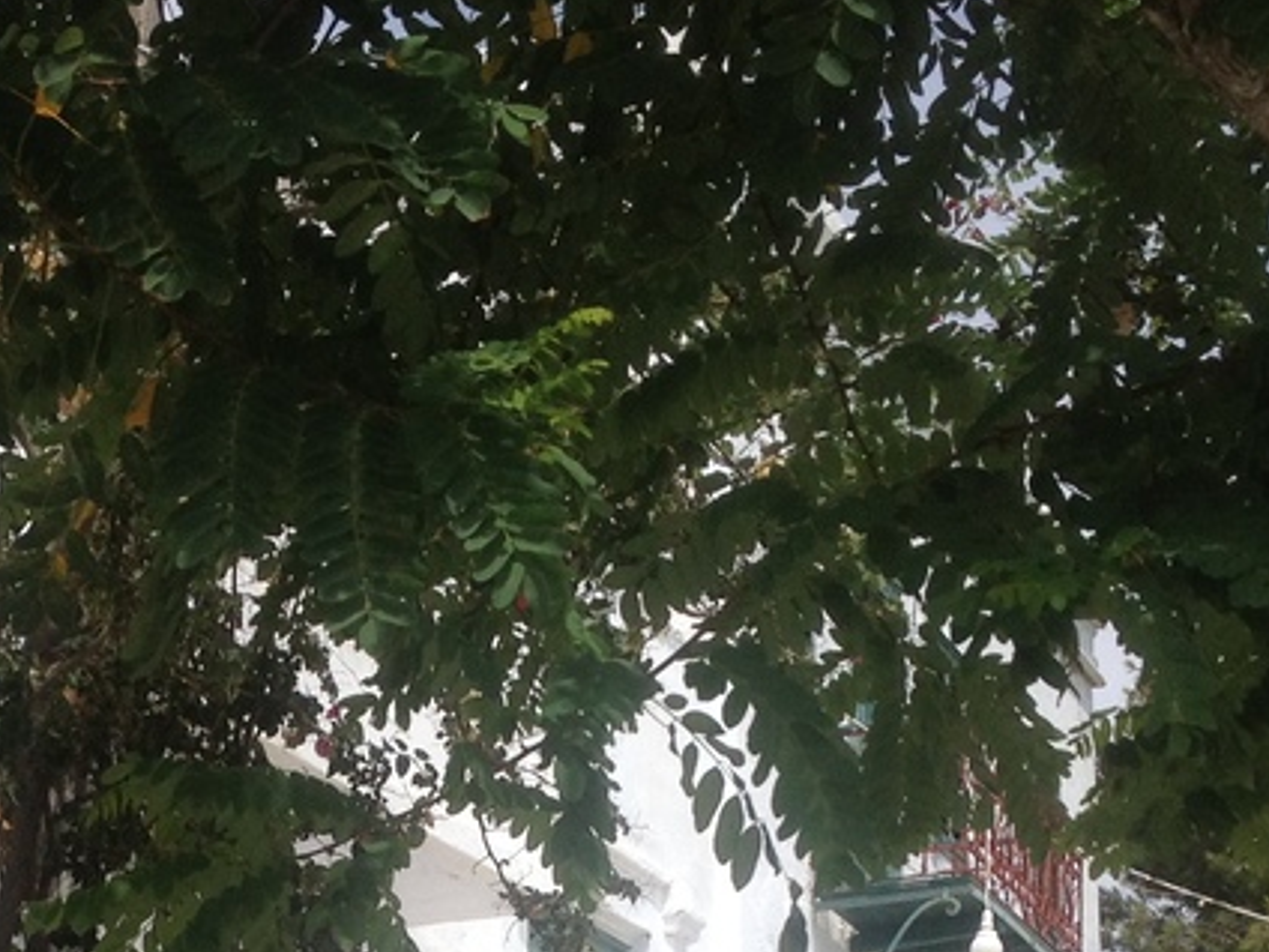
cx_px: 362
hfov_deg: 19.7
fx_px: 3629
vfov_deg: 14.3
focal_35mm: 99
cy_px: 1257
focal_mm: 4.28
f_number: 2.4
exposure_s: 1/2208
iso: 50
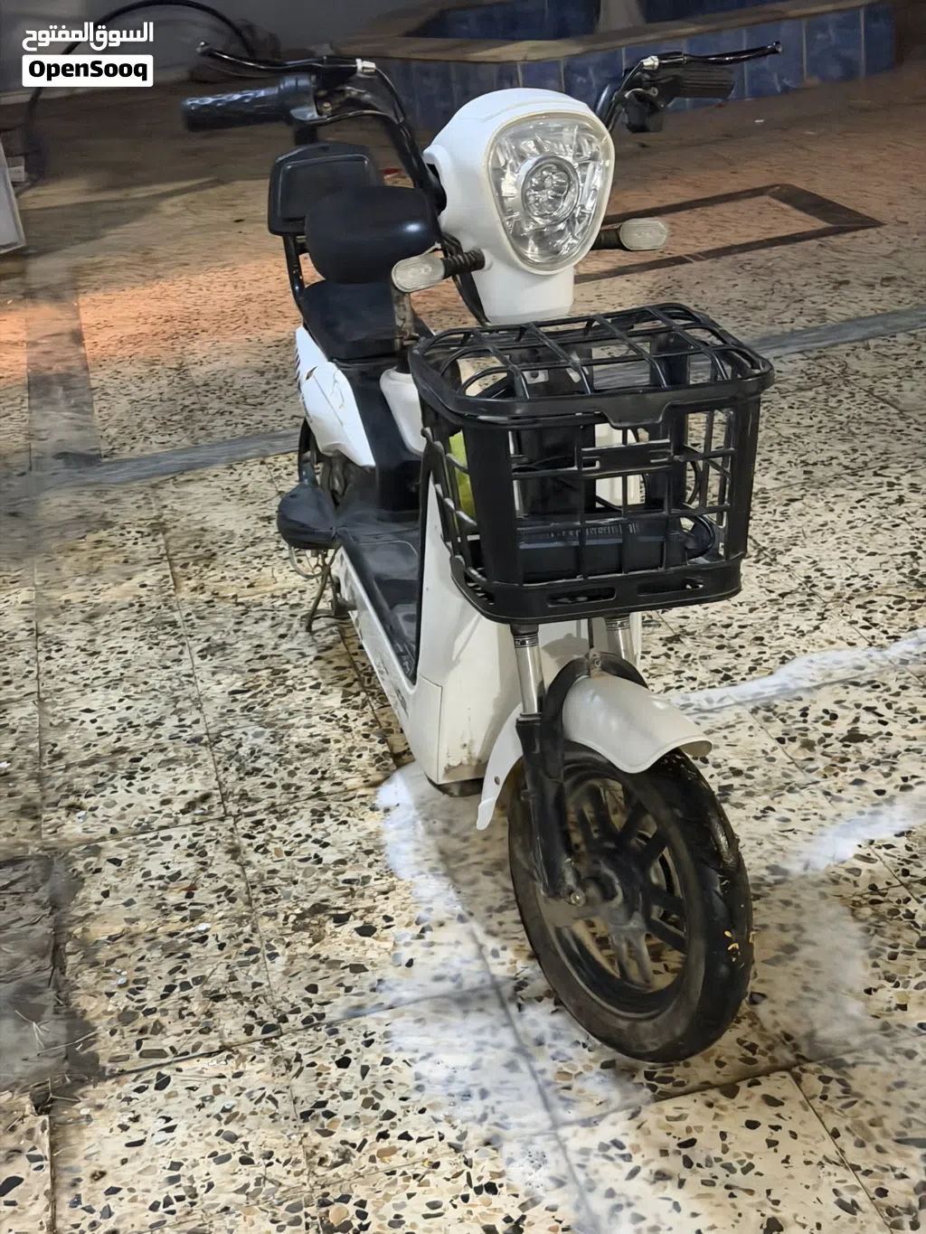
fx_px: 1712
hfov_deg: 30.3
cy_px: 617
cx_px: 463
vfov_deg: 39.7
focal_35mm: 48
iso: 640
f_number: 1.78
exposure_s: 1/25
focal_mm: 6.76
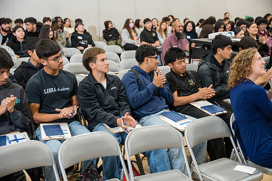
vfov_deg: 27.7
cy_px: 90
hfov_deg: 40.6
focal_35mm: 49
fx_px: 368
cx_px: 136
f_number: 2.8
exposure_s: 1/250
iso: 1600
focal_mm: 48.7
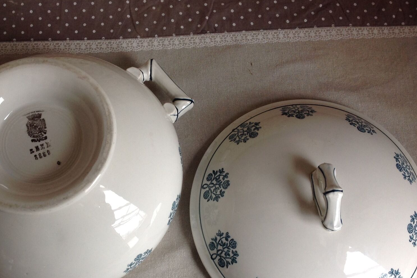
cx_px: 168
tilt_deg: -75.0
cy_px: 177
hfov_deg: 40.2
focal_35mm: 49
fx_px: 567
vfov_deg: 27.4
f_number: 2.4
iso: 50
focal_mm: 4.28
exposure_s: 1/15
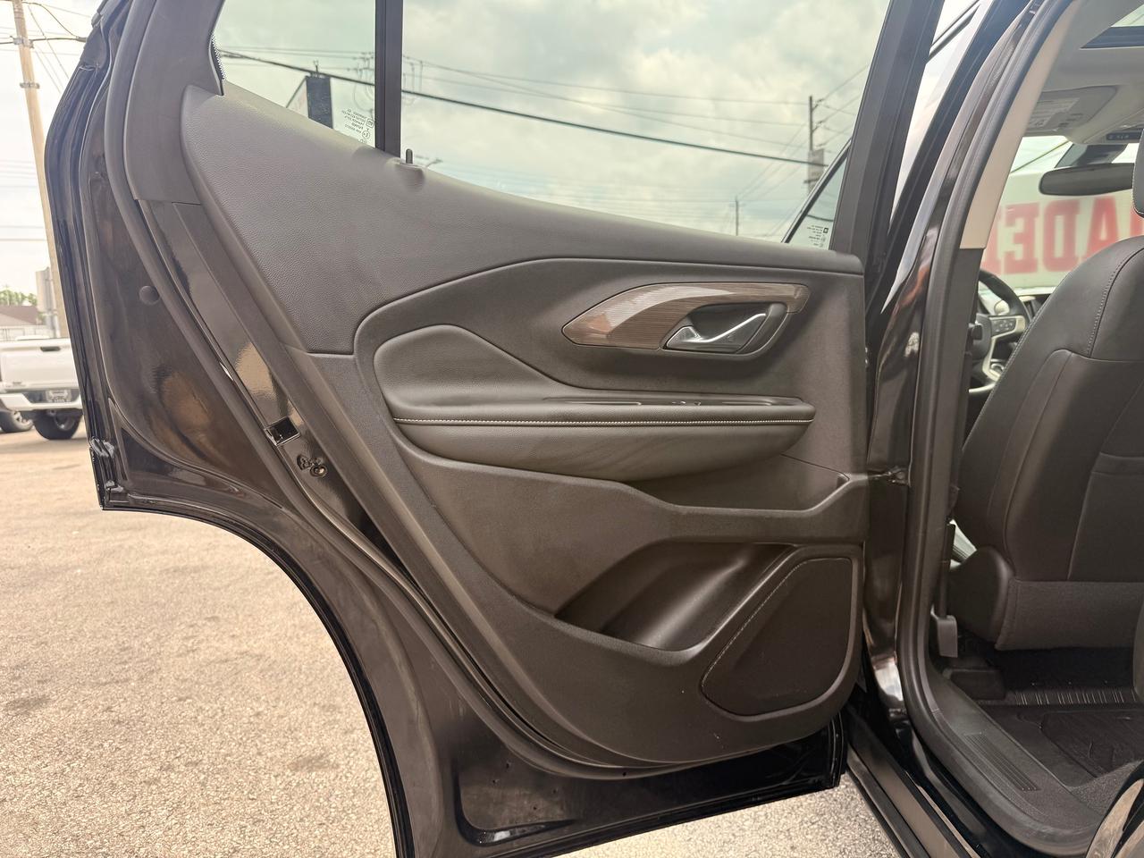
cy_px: 429
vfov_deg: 56.8
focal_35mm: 24
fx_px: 793
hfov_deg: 71.6
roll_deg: +2.3
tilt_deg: -7.2
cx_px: 572
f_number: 1.78
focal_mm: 6.76
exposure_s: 1/788
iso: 80
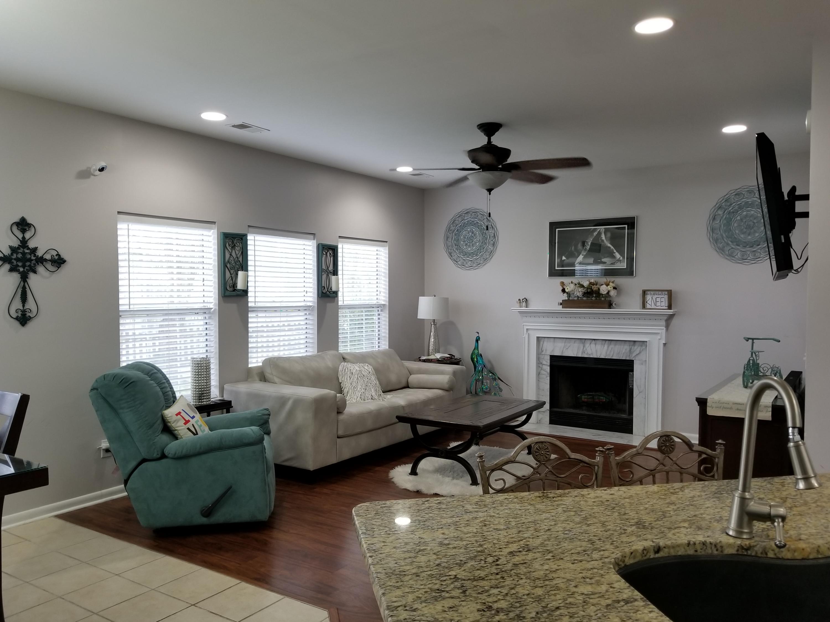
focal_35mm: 26
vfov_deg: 53.1
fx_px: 623
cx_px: 415
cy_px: 311
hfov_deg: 67.3
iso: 160
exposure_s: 1/60
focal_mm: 4.3
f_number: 1.7
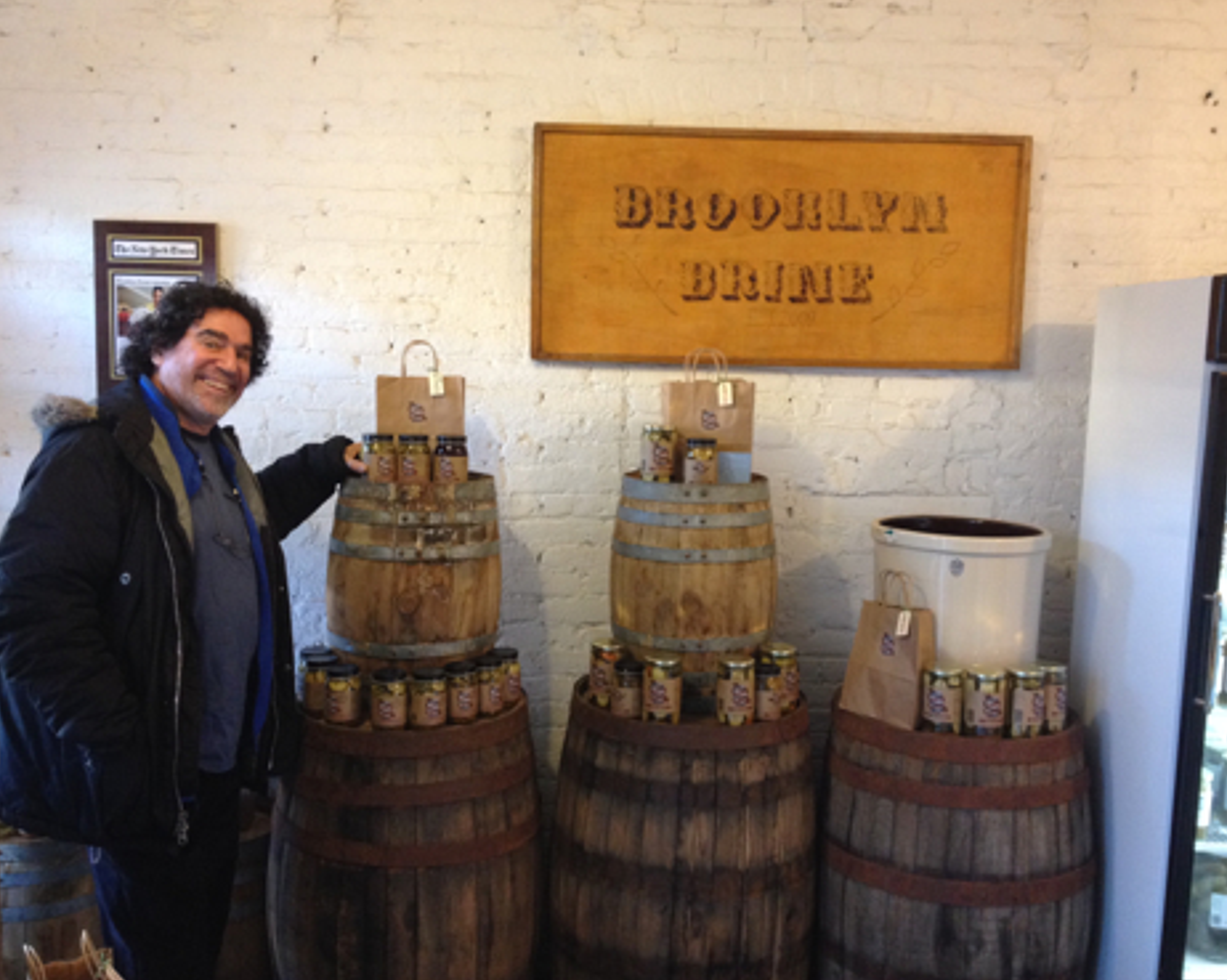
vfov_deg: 40.1
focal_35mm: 37
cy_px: 487
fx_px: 1343
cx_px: 637
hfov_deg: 49.1
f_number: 2.4
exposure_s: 1/20
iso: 250
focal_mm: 4.28
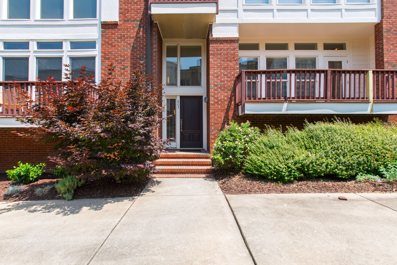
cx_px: 198
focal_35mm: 16
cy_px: 132
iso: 100
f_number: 8
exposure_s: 1/100
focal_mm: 10.5
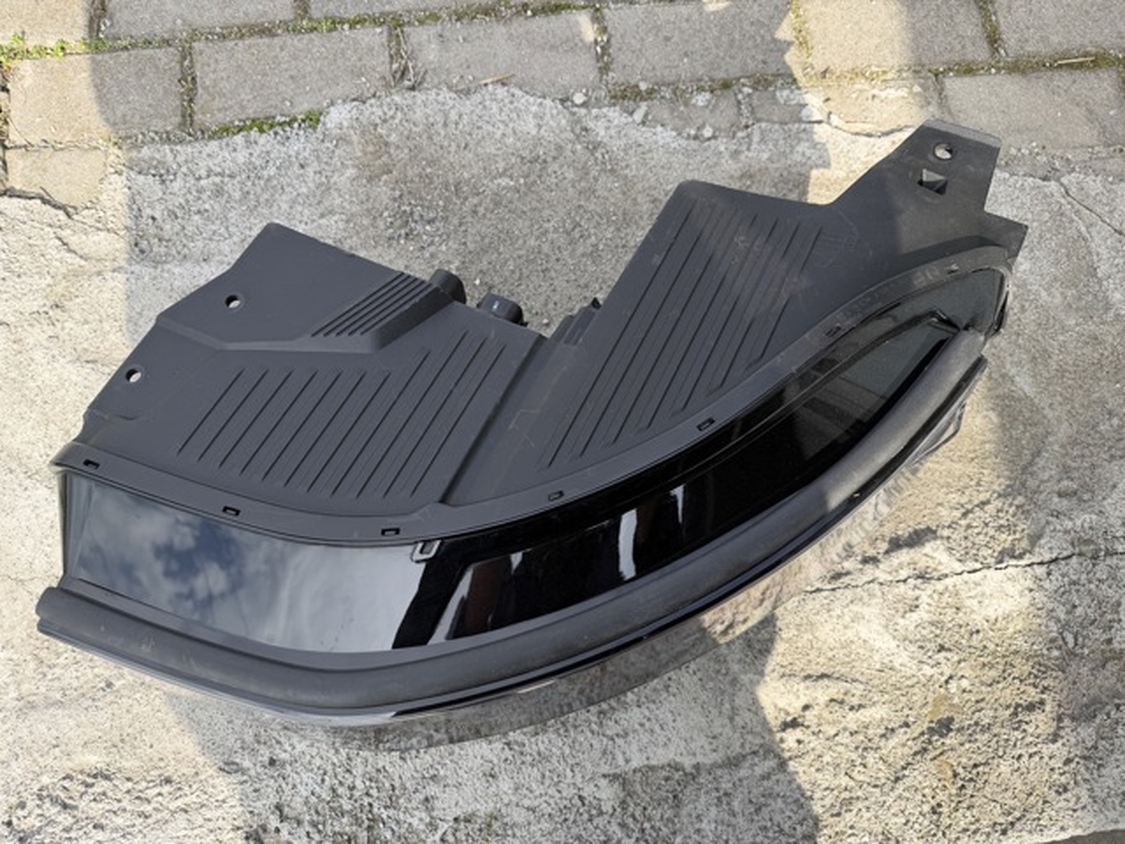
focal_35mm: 24
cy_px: 422
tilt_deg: -74.0
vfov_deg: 56.8
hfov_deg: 71.6
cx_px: 562
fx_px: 780
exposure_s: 1/1106
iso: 80
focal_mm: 6.76
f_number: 1.78
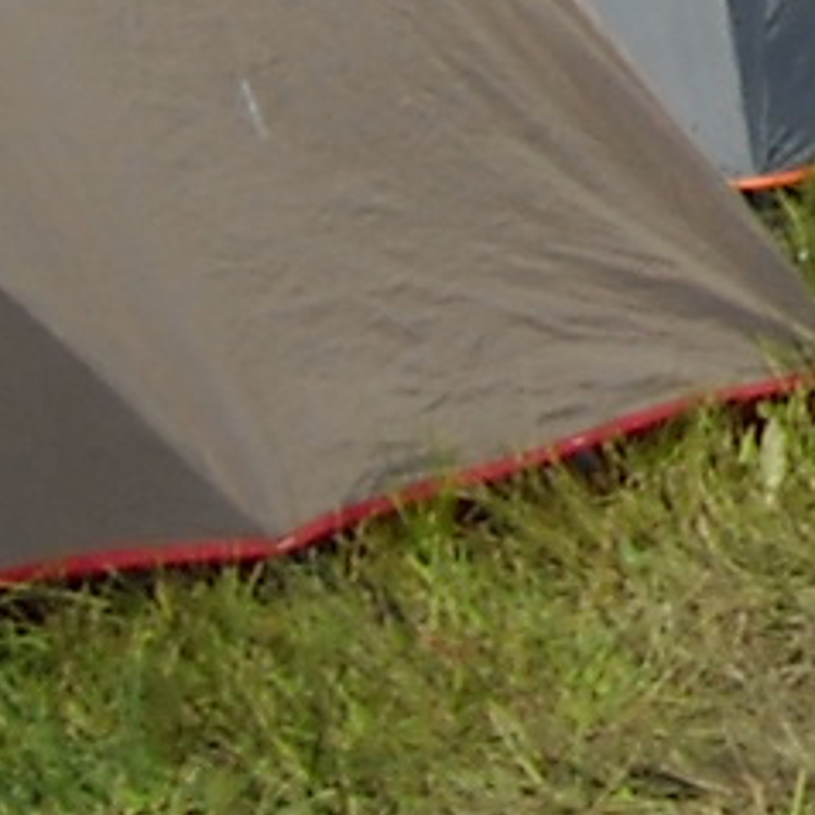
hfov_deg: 6.1
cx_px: 2332
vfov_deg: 6.3
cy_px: -979
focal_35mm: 266
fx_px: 7085
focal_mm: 5.7
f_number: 5.6
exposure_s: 1/458
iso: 64
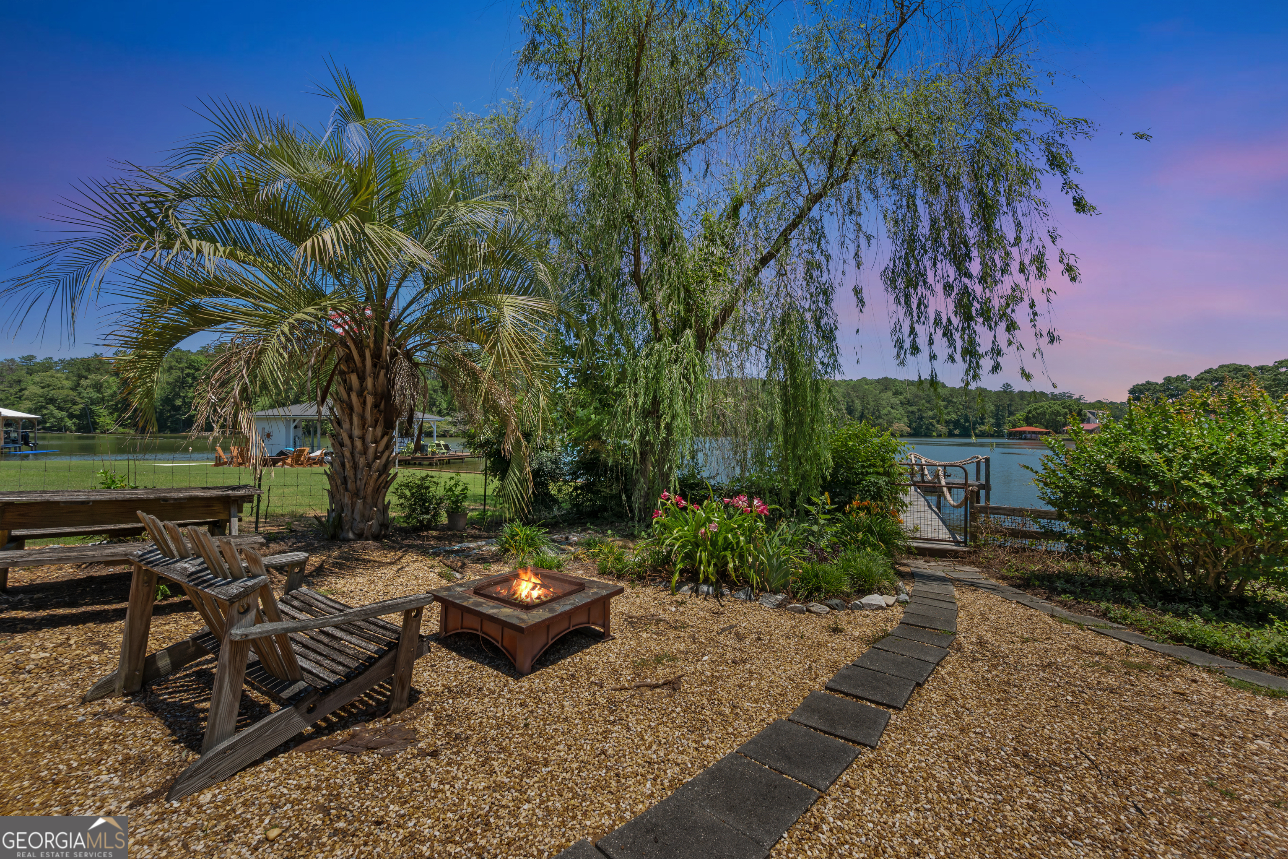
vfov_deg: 81.2
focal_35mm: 14
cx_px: 644
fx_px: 501
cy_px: 430
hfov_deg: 104.3
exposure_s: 1/100
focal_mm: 14
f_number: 9
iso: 250
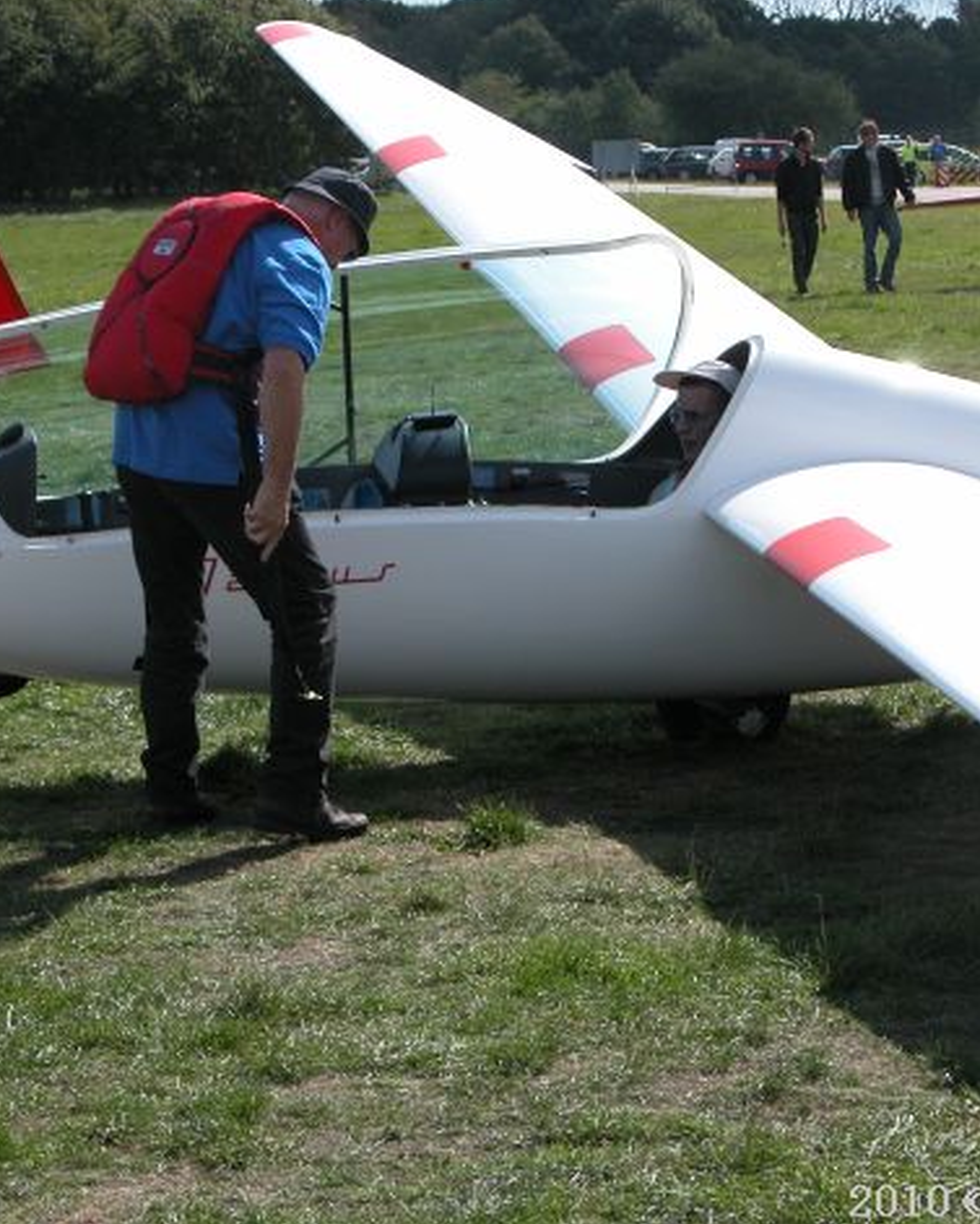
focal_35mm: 110
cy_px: 603
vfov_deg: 17.5
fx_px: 3987
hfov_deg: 14.0
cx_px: 486
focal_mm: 21
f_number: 5.5
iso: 100
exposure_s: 1/423
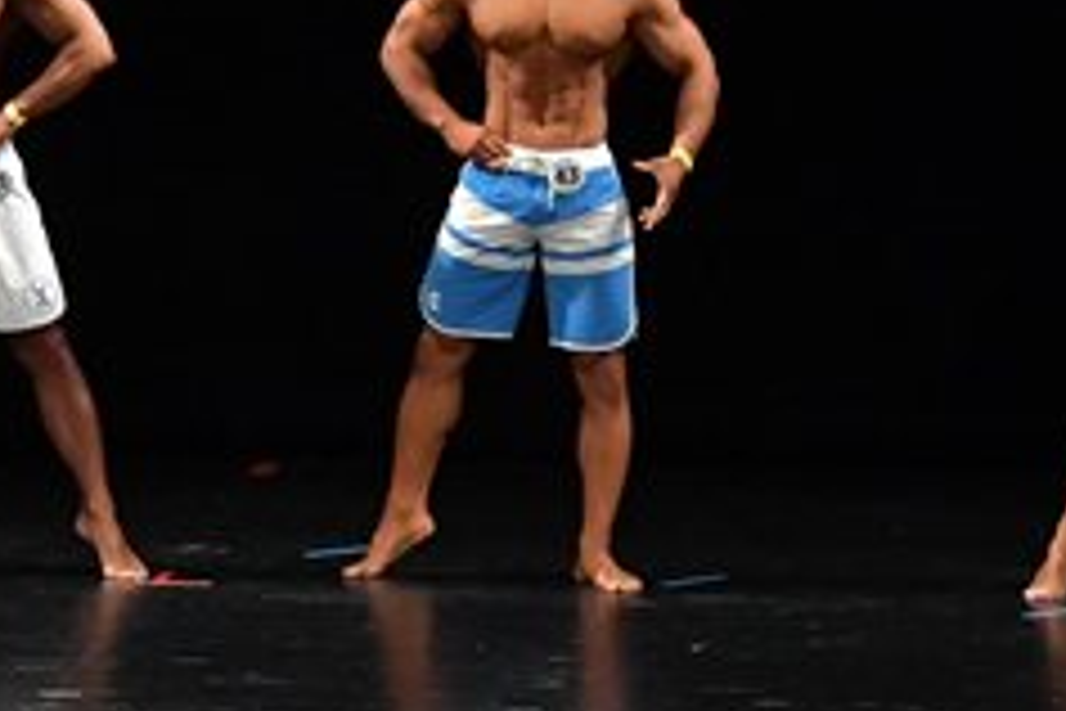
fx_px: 12288
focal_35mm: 415
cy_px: 27
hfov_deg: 5.0
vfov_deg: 3.3
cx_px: 313
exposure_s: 1/400
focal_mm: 85
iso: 3200
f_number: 5.6
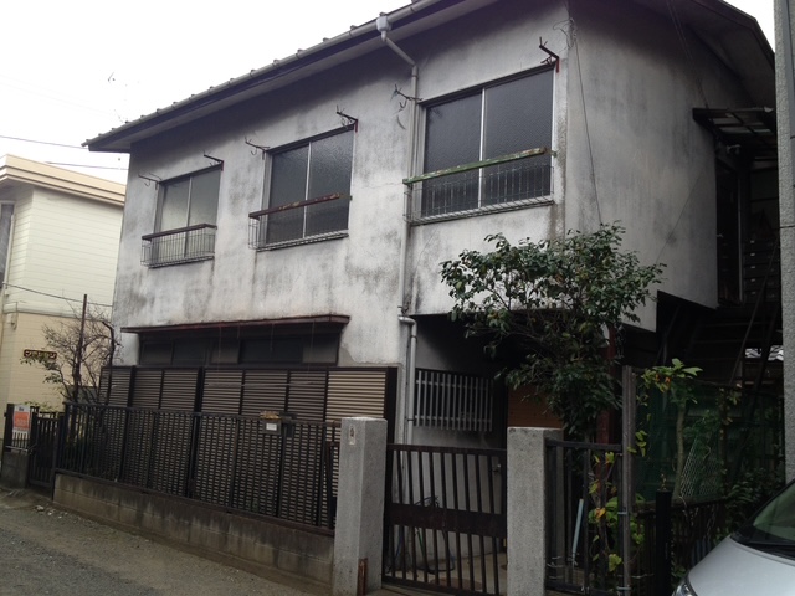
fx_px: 804
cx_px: 398
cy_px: 298
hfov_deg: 52.6
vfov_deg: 40.7
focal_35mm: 35
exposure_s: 1/183
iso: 64
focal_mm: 4.28
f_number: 2.4
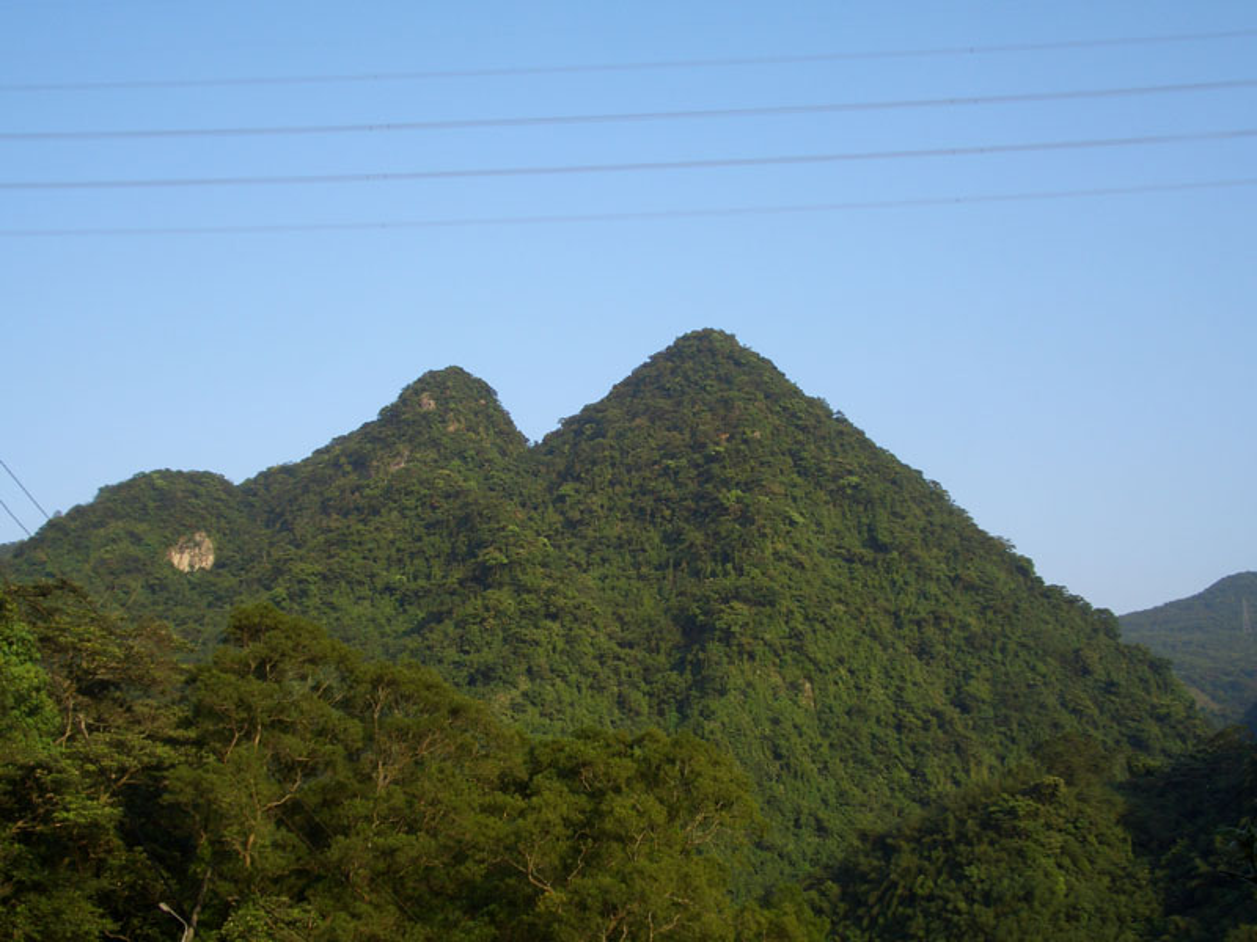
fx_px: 1489
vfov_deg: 35.1
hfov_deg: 45.8
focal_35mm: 41
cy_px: 471
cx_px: 628
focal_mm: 6.8
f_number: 4.6
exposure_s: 1/200
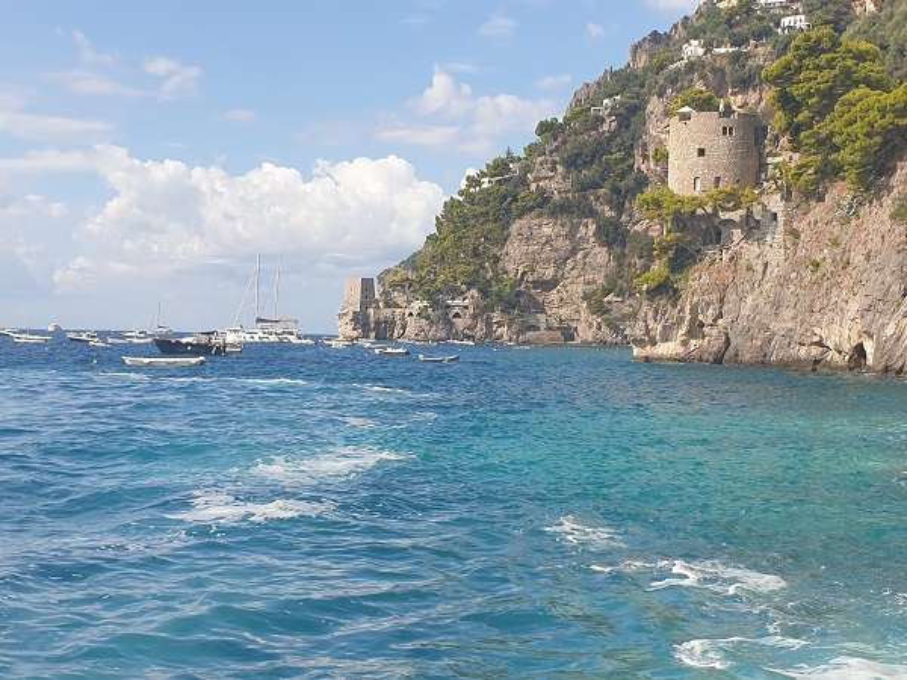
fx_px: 681
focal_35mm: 26
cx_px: 454
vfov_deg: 53.1
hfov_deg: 67.3
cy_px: 340
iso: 50
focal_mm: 4.3
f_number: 2.4
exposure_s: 1/1391
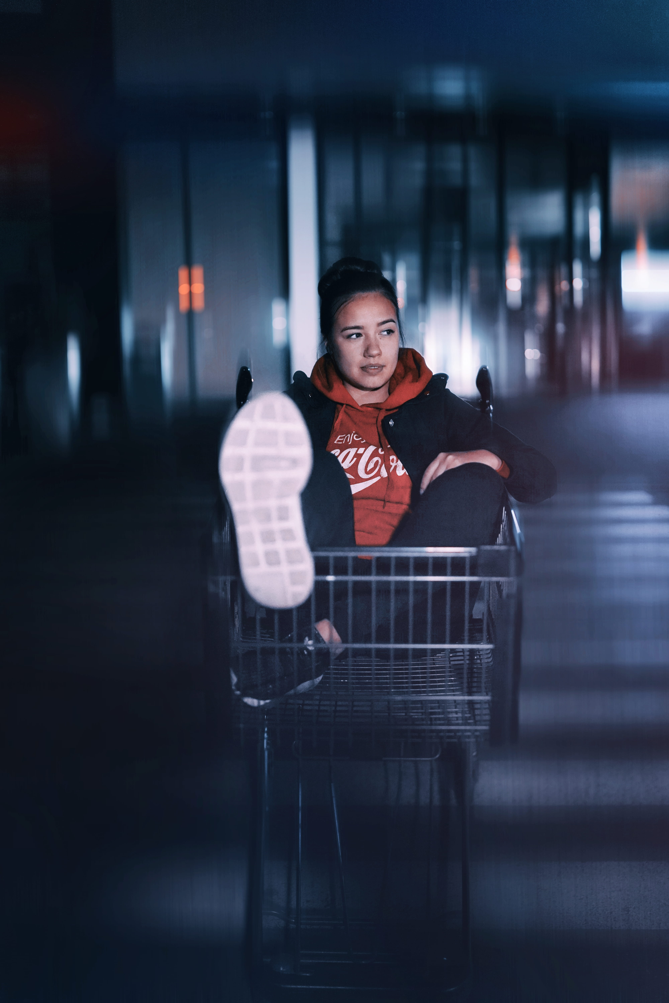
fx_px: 976
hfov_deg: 37.9
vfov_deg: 54.4
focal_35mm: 35
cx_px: 334
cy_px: 502
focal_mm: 35
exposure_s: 1/200
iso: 5000
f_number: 1.4
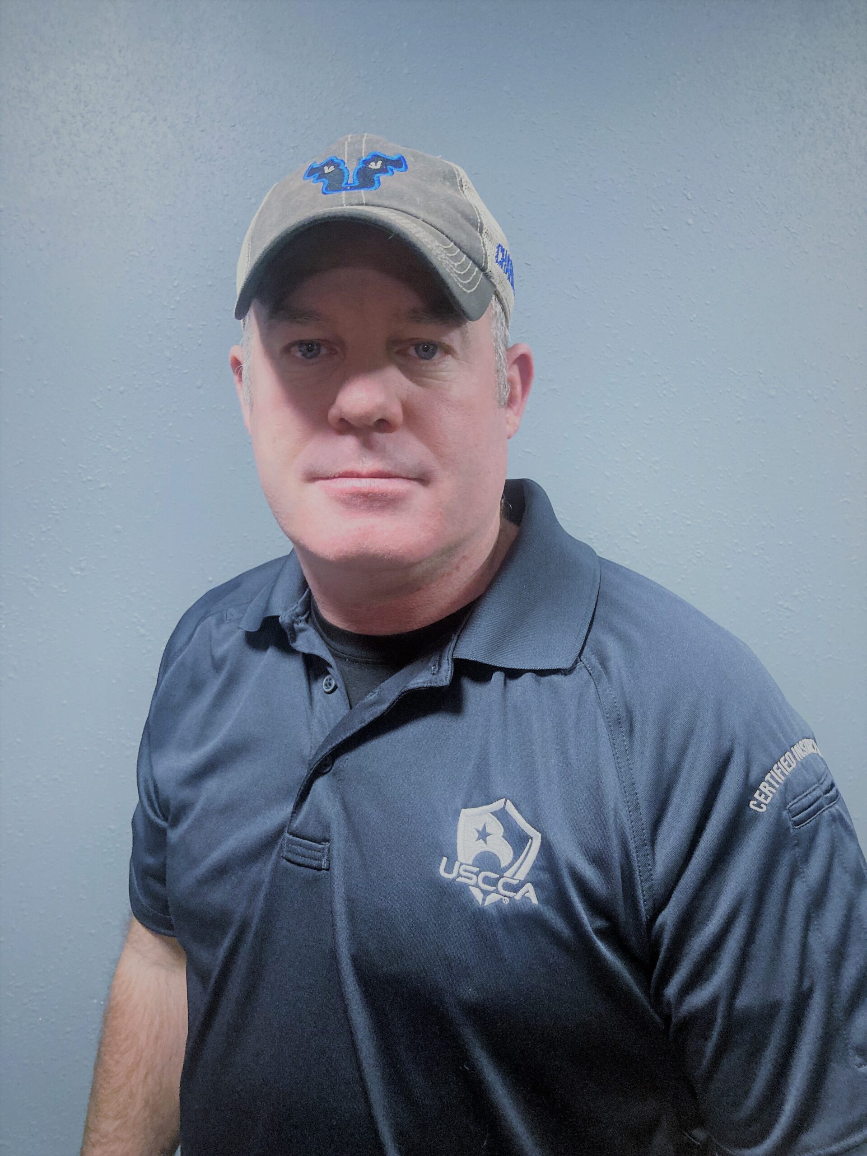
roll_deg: -0.7
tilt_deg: -9.2
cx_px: 434
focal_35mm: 28
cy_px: 578
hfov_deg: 49.7
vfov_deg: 63.4
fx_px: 935
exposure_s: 1/40
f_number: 1.8
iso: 320
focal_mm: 3.99
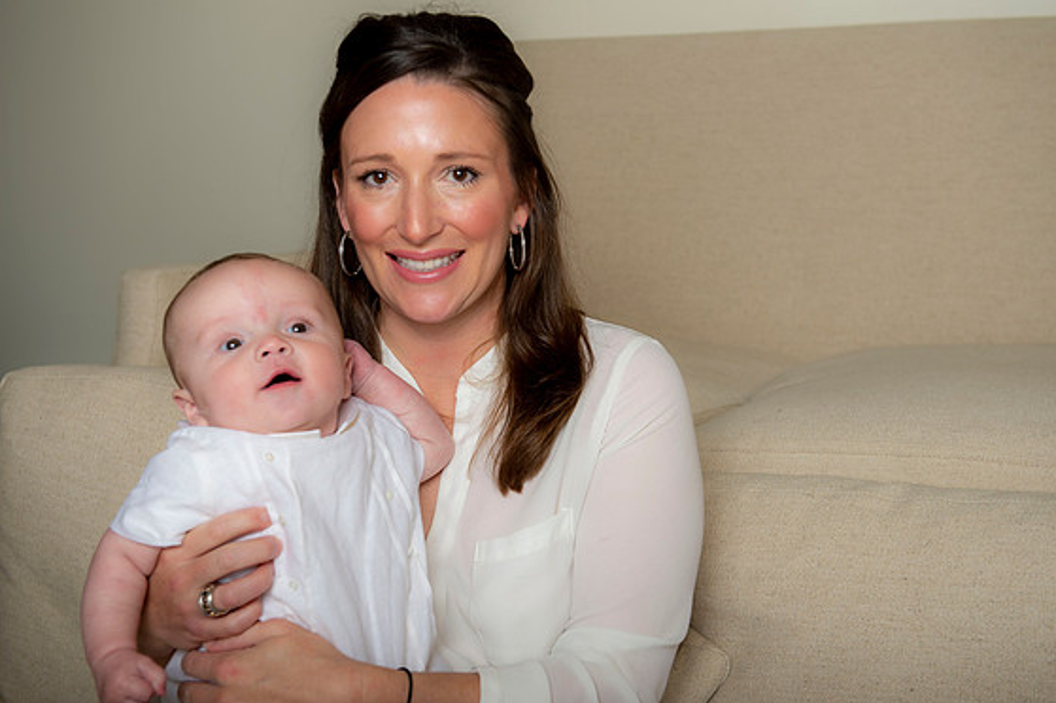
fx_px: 1583
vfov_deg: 25.0
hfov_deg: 36.9
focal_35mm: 54
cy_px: 361
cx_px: 533
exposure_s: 1/200
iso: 200
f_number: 5
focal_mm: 52
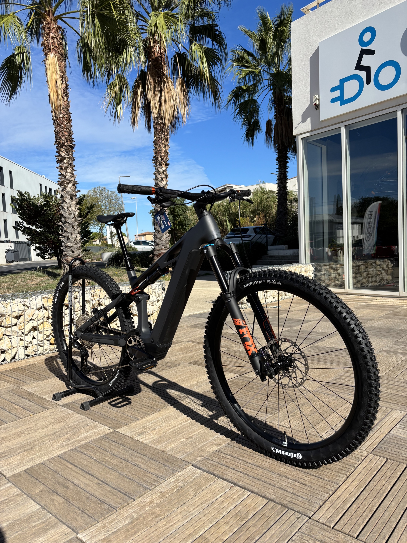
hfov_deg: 53.1
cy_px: 272
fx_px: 408
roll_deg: +1.7
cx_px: 204
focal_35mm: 26
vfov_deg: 67.3
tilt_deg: -4.6
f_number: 1.6
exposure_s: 1/3413
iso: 50
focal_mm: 5.96
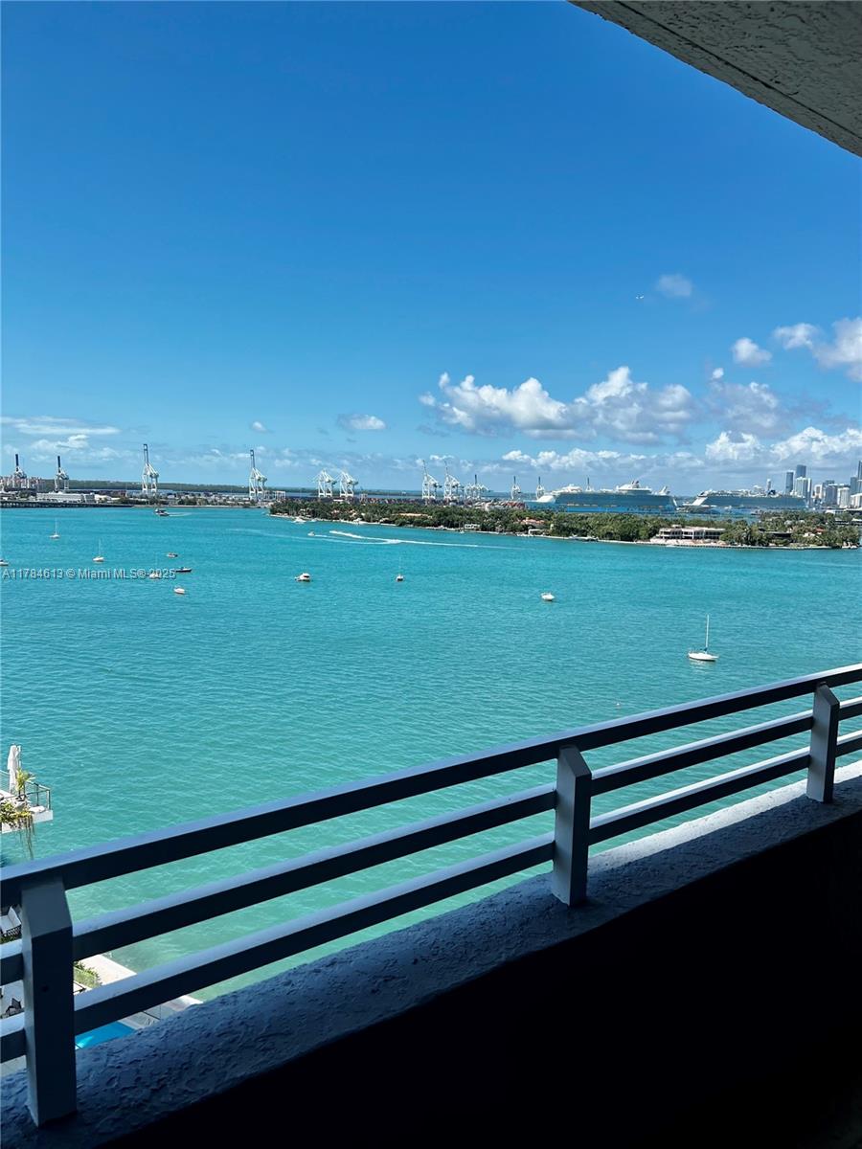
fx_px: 863
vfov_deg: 67.3
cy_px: 574
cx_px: 431
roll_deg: -1.0
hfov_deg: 53.1
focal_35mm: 26
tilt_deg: -5.2
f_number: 1.5
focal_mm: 5.7
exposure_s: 1/4630
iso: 50
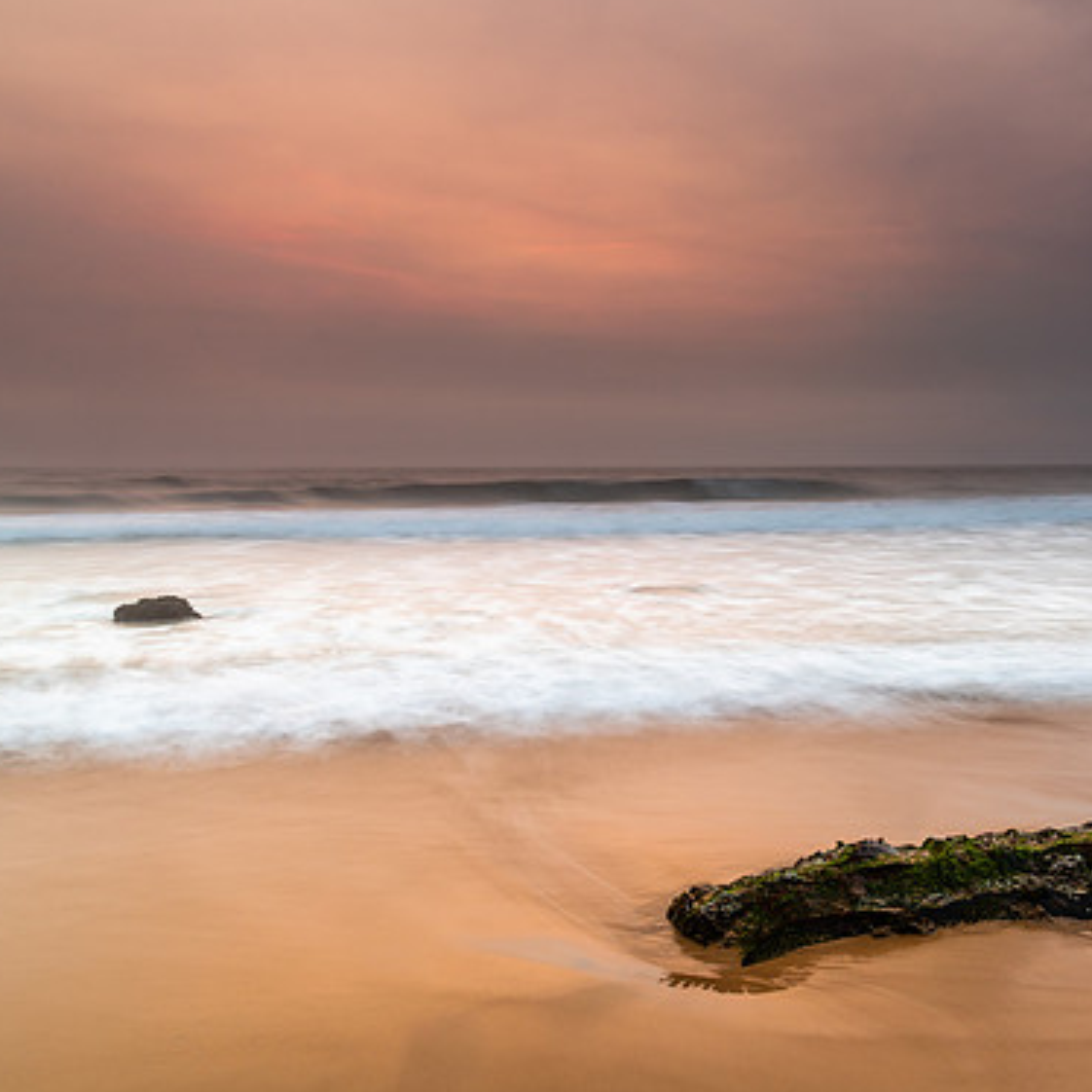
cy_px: 542
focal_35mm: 33
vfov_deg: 49.7
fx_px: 1178
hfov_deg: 48.4
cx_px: 780
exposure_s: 2
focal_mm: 24
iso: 250
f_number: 8
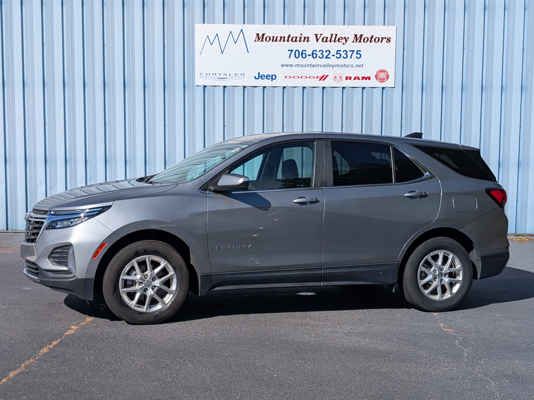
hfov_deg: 38.9
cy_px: 200
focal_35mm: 49
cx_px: 267
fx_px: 756
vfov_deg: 29.7
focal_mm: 6.9
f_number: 1.68
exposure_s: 1/1631
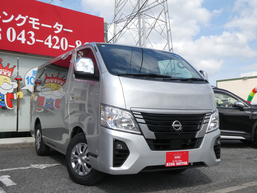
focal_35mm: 37
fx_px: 275
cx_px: 128
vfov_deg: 38.7
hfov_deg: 50.1
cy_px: 96
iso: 80
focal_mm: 6.7
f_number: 4
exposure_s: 1/500
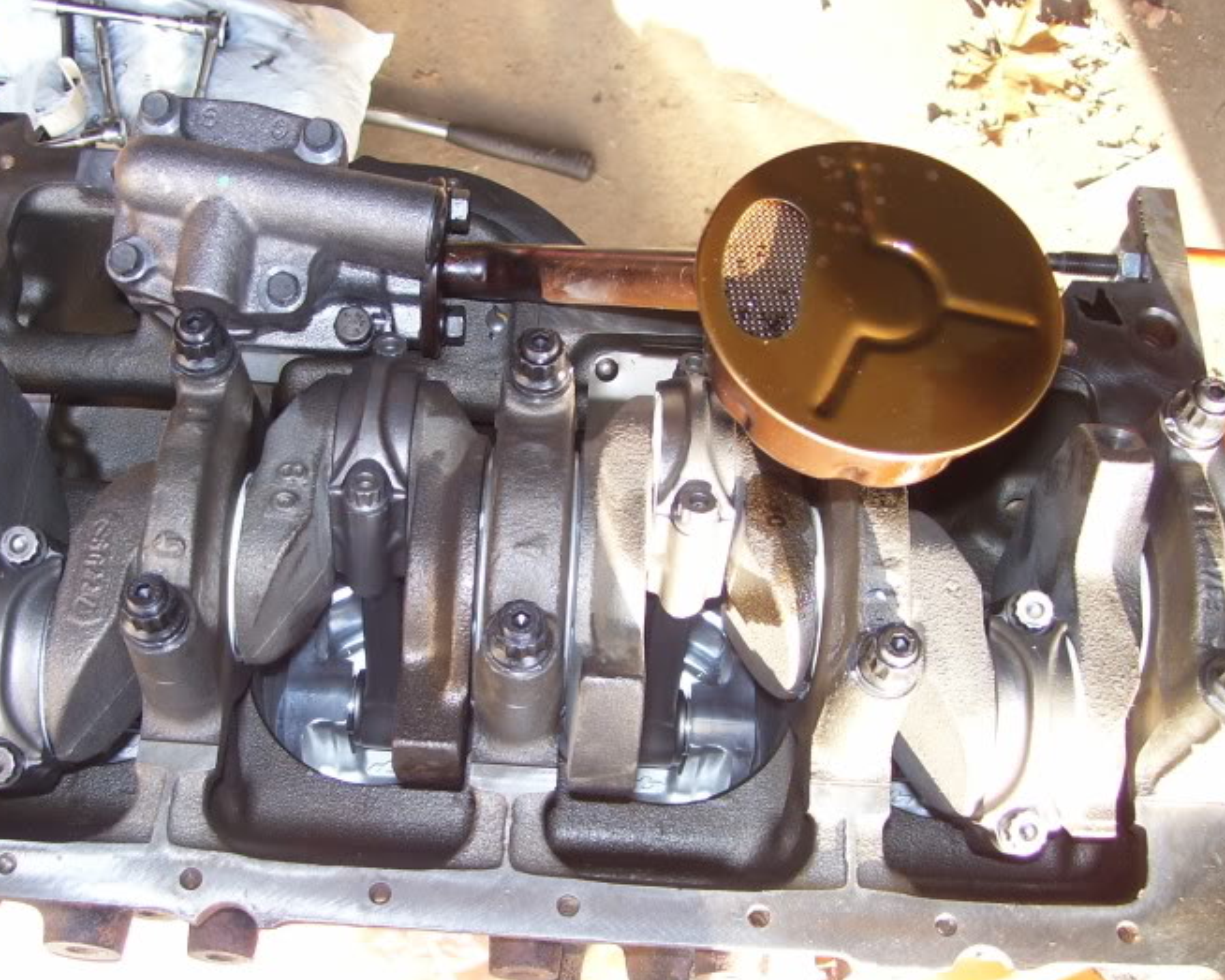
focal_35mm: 43
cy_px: 560
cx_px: 517
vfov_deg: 34.8
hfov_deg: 42.8
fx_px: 1559
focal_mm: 6
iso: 80
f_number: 2.7
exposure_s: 1/60
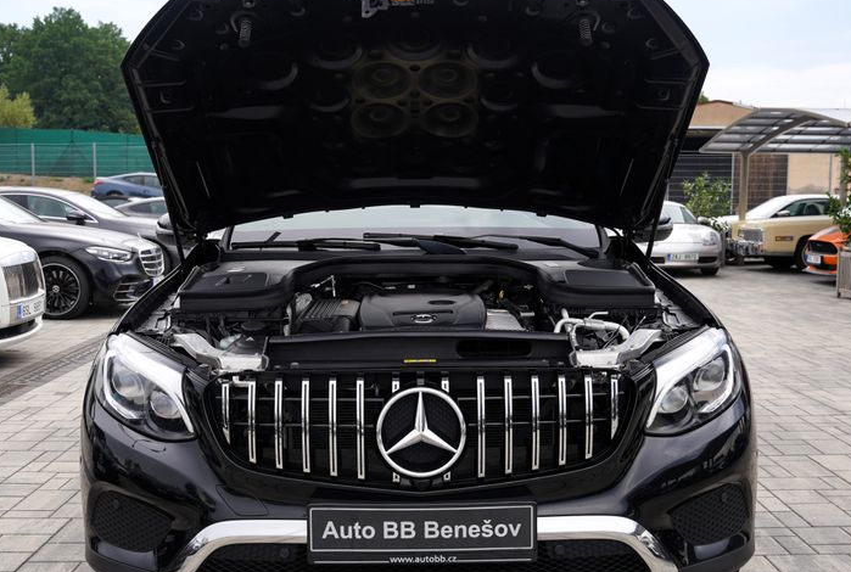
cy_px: 323
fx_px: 972
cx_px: 420
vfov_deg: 32.8
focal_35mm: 41
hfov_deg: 47.3
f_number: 5
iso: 100
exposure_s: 1/100
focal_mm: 28
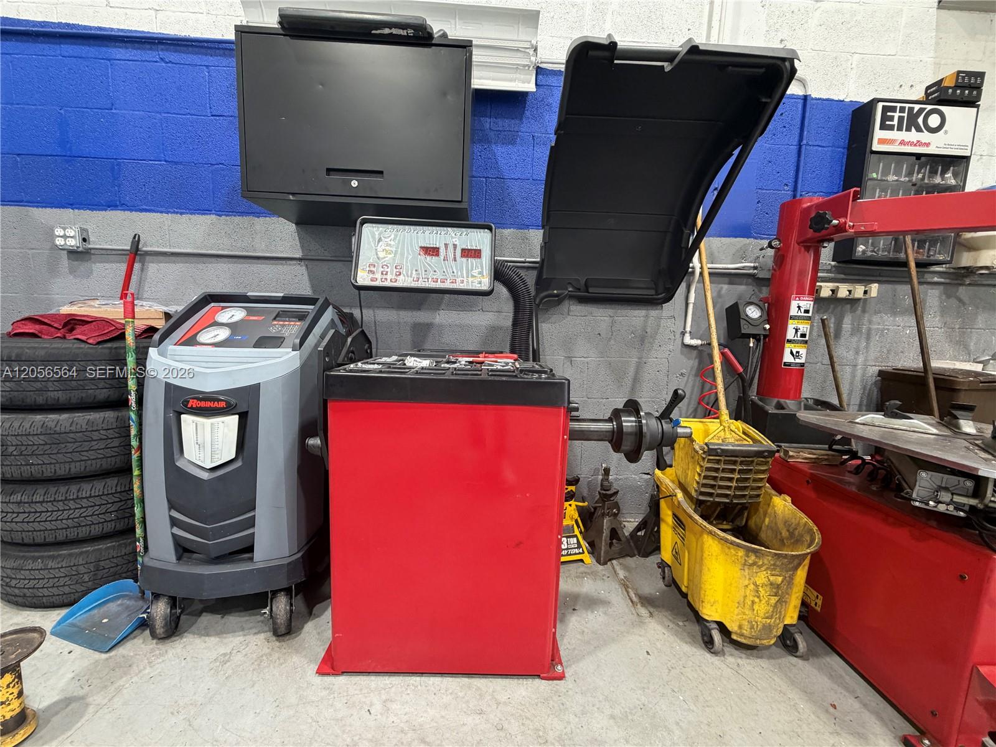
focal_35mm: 14
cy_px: 374
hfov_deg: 102.1
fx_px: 403
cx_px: 498
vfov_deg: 85.7
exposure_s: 1/120
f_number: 2.2
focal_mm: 2.22
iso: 320
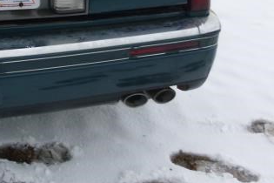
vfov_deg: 19.0
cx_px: -17
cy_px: -57
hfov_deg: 28.1
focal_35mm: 66
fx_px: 502
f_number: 3.9
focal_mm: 4.5
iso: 100
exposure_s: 1/200
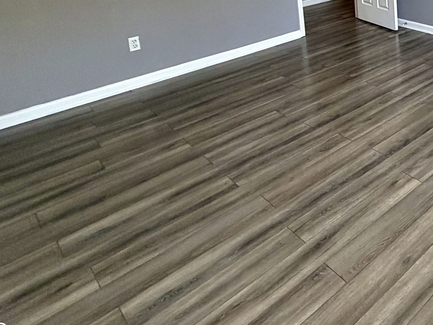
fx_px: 413
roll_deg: +1.5
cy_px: -31
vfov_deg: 36.5
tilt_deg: -9.3
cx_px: 474
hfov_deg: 43.3
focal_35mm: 33
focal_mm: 2.22
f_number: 2.2
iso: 200
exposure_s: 1/120
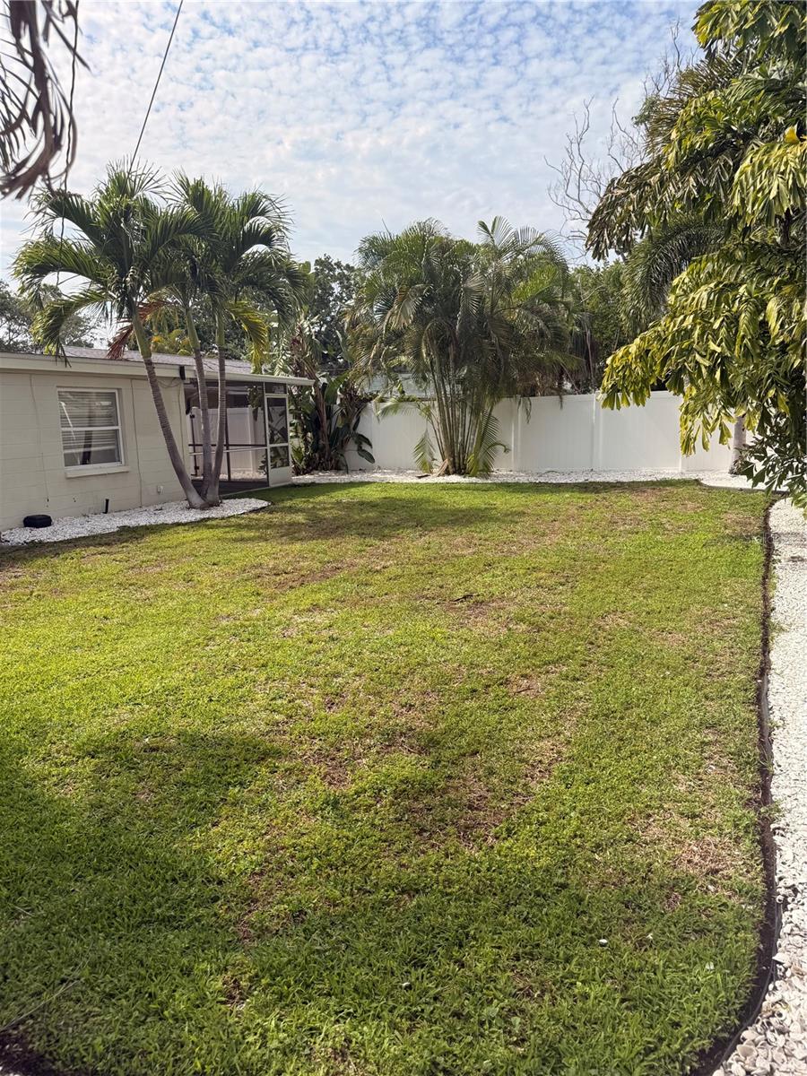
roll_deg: +0.6
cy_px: 538
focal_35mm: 24
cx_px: 404
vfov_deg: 71.6
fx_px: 746
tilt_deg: -11.5
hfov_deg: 56.8
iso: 80
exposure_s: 1/4673
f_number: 1.78
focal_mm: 6.76
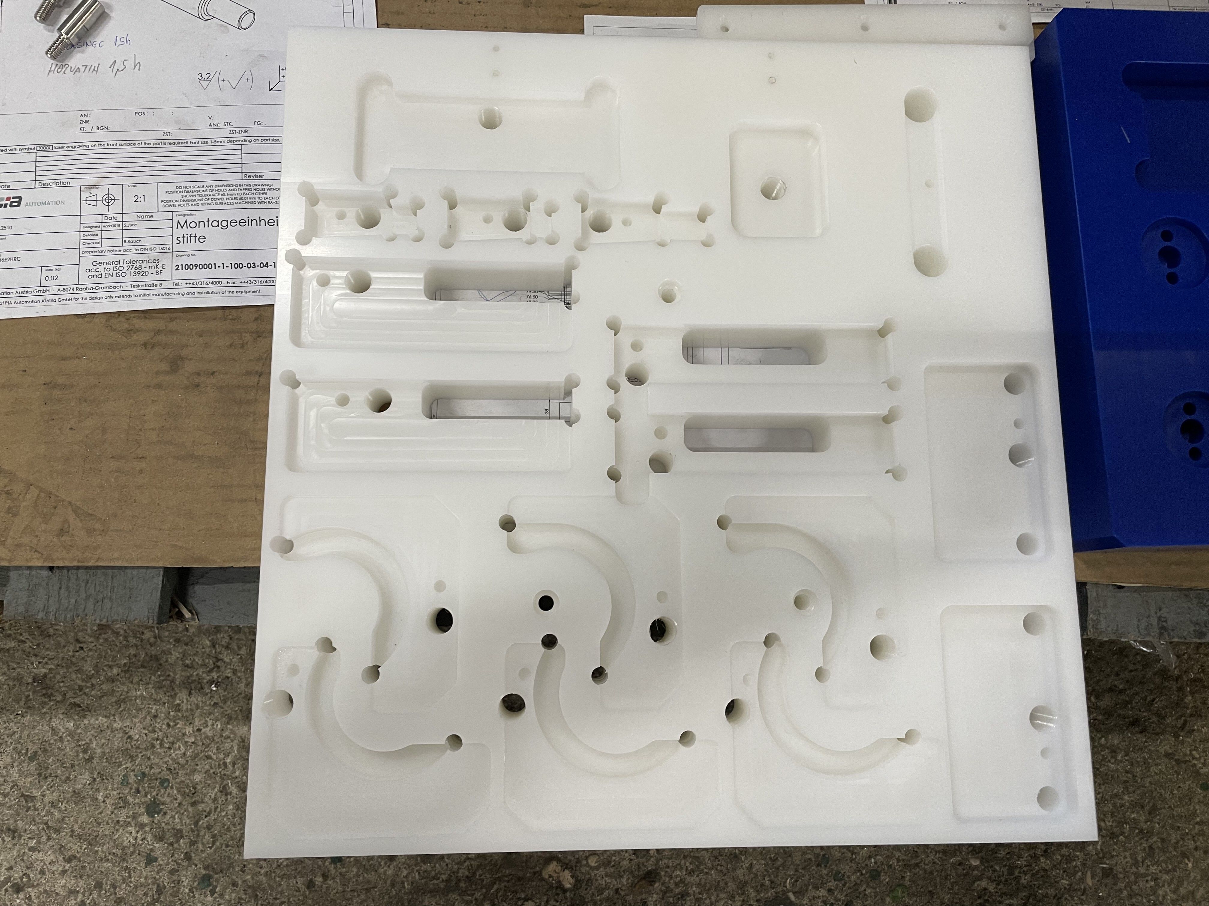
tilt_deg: -80.2
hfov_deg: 67.3
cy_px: 453
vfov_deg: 53.1
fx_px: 908
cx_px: 604
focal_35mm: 26
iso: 80
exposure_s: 1/50
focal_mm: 4.2
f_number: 1.6
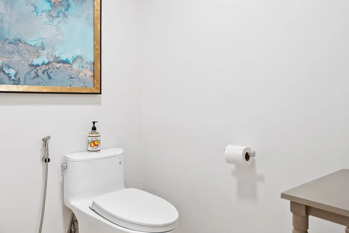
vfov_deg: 47.9
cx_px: 124
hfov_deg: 66.0
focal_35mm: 27
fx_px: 262
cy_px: 106
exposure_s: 1/15
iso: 100
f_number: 2.8
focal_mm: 14
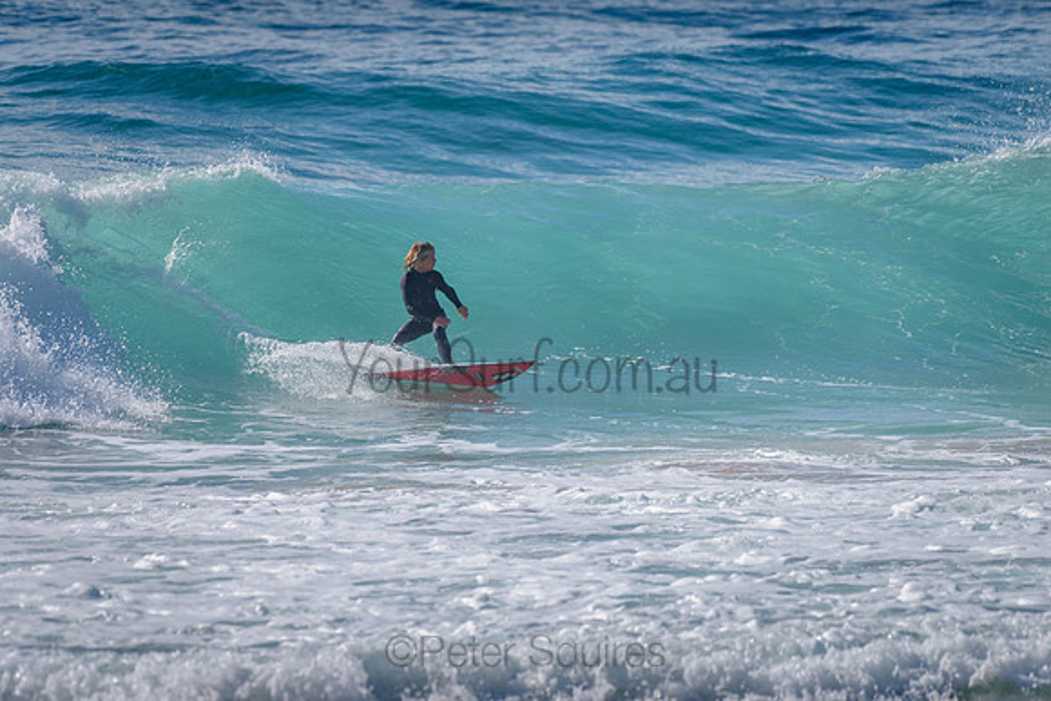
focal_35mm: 613
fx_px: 17904
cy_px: 271
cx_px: 407
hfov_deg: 3.4
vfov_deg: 2.2
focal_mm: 500
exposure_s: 1/2000
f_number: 5.6
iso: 110
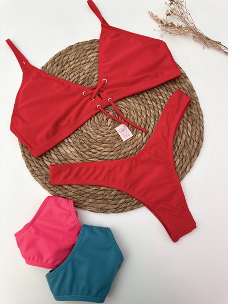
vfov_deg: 71.6
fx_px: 211
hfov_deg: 56.8
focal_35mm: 24
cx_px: 114
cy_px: 152
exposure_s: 1/100
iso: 250
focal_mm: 6.86
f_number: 1.8
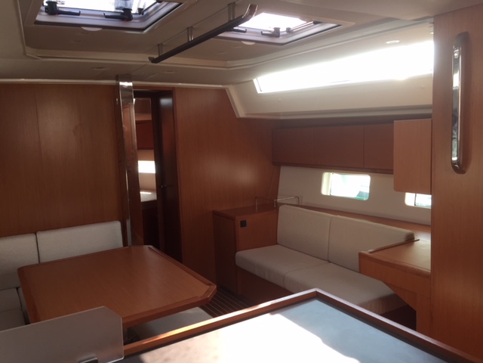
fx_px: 405
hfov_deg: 61.7
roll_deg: +1.3
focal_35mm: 29
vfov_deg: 48.2
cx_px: 242
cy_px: 182
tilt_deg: -8.5
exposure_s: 1/50
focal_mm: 4.15
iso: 32
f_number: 2.2
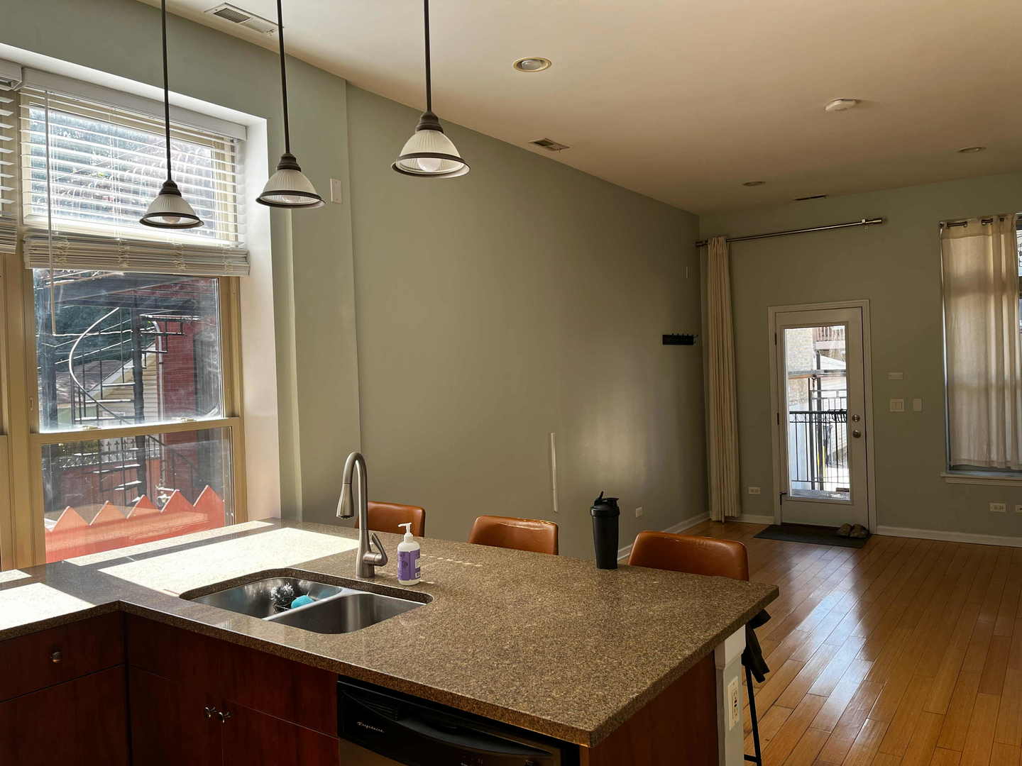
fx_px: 768
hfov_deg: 67.3
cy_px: 383
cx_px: 511
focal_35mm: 26
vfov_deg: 53.1
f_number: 1.6
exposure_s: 1/168
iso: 50
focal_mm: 5.1
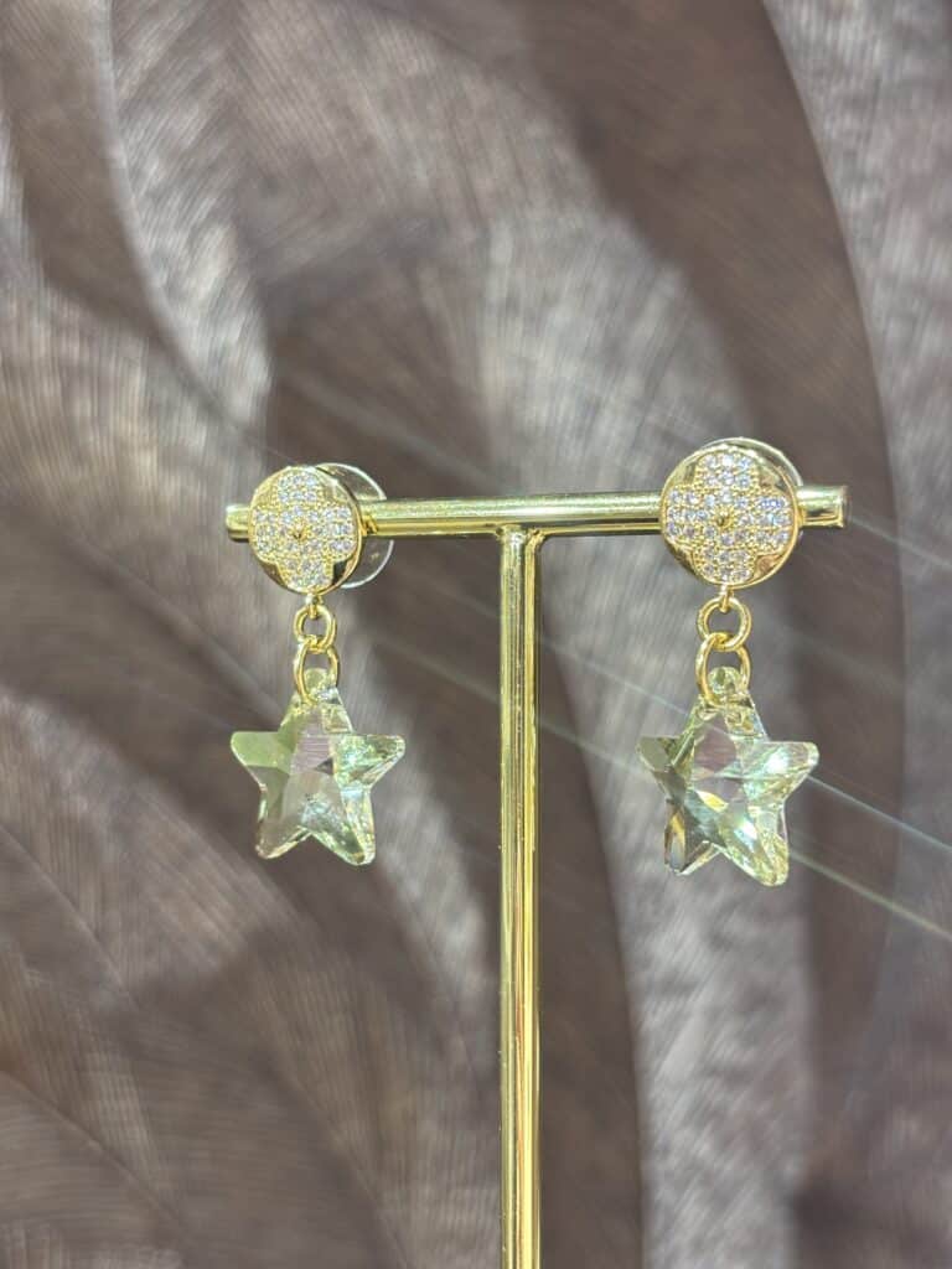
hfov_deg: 28.0
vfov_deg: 36.8
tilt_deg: -0.3
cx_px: 476
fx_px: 1907
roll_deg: -0.3
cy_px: 634
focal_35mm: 52
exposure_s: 1/50
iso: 80
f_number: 1.6
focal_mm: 5.96
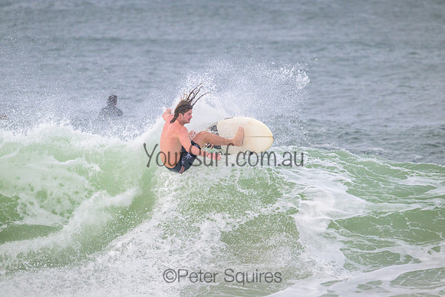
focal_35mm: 620
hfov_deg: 3.3
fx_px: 7665
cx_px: 222
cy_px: 148
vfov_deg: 2.2
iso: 1600
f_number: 11
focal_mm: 620
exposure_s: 1/2000
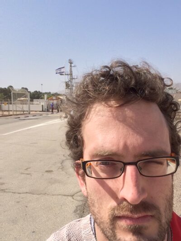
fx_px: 230
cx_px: 90
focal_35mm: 33
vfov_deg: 55.3
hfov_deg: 43.0
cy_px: 120
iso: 50
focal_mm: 2.15
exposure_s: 1/1603
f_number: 2.4
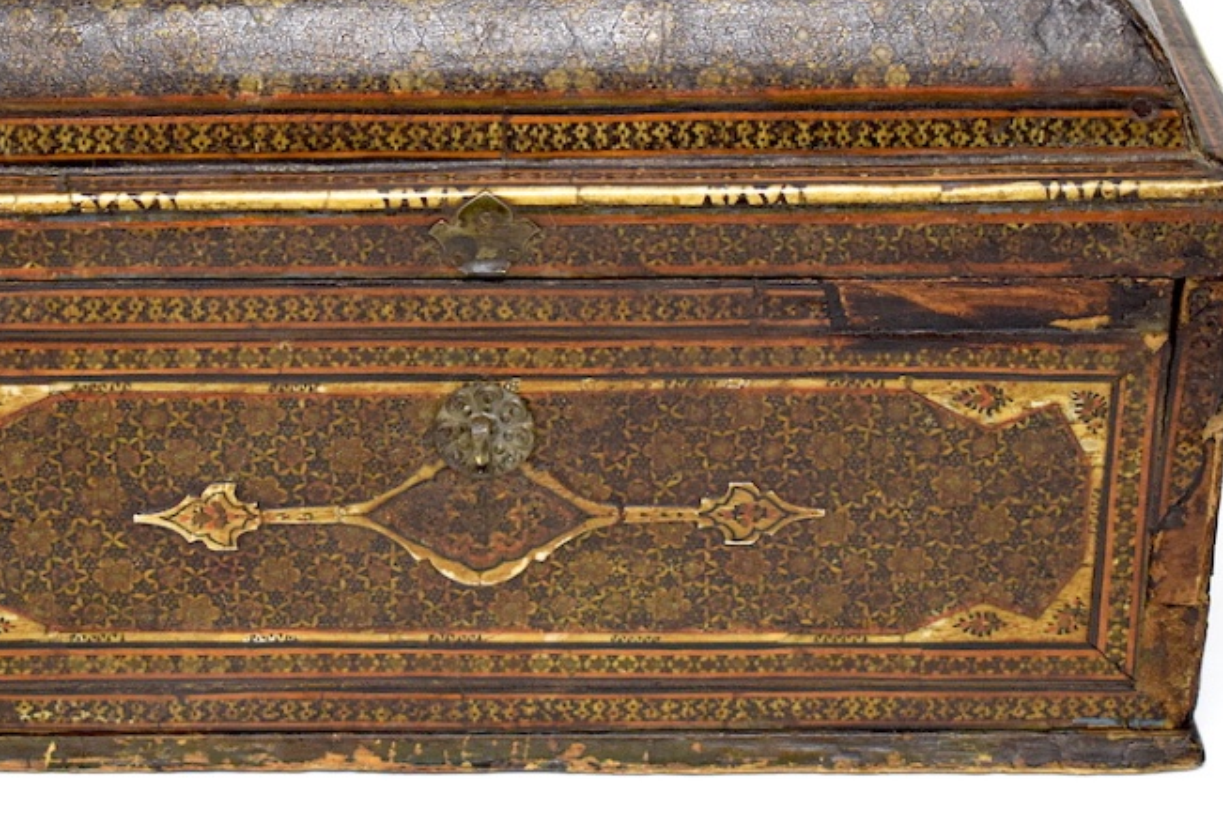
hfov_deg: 19.4
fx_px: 3569
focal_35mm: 105
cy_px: 358
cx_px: 507
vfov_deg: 13.1
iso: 1250
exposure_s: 1/60
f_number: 4.8
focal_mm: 38
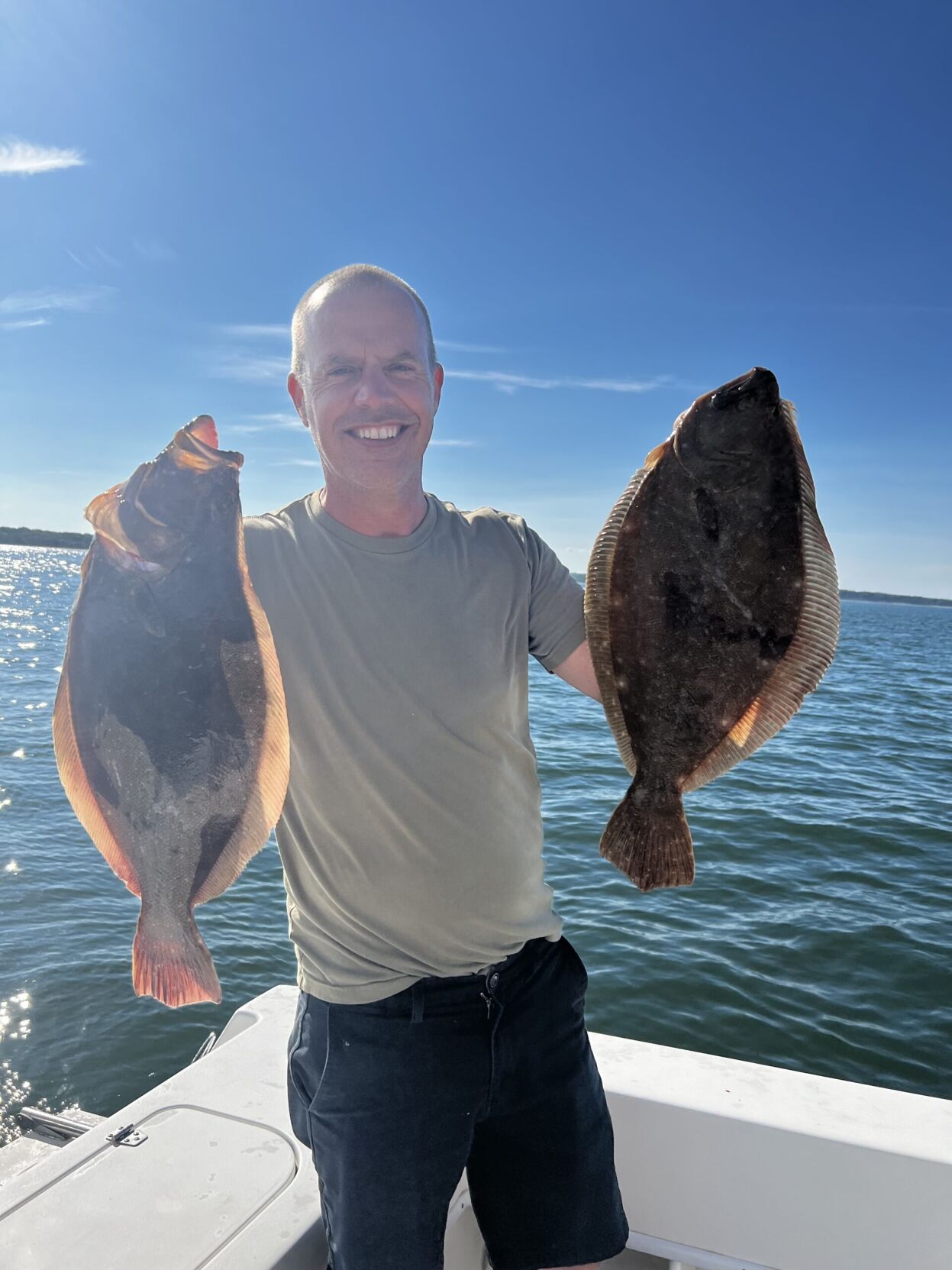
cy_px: 635
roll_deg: -4.5
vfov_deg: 67.3
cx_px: 476
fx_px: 954
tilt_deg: -3.8
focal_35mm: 26
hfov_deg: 53.1
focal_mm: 5.7
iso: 50
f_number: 1.5
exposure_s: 1/6211
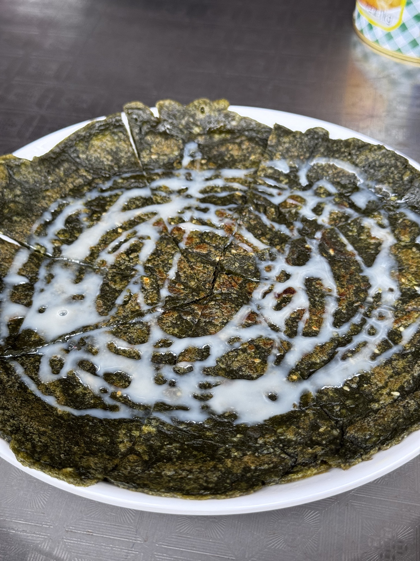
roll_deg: +0.8
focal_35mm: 48
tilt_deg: -43.5
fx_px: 777
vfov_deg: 39.7
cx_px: 210
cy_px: 280
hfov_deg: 30.3
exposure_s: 1/100
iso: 125
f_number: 1.78
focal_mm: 6.86
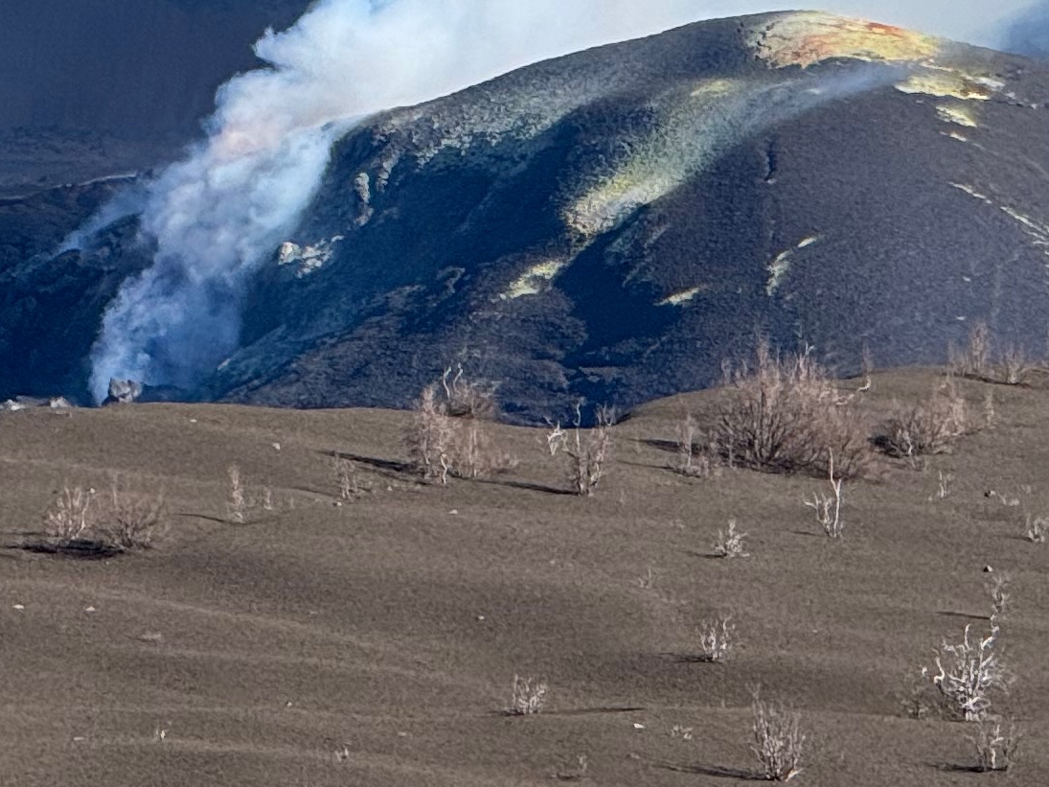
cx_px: 248
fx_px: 13393
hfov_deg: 4.5
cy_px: -146
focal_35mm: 442
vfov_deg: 3.4
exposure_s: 1/1577
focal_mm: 15.66
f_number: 2.8
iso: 50
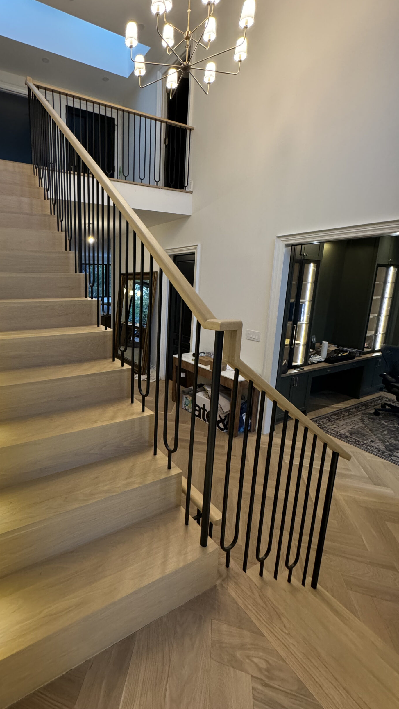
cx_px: 122
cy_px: 338
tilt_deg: -10.4
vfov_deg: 99.3
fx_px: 301
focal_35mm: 16
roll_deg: -0.2
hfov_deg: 64.7
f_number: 2.2
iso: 320
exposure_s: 1/60
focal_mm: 2.22
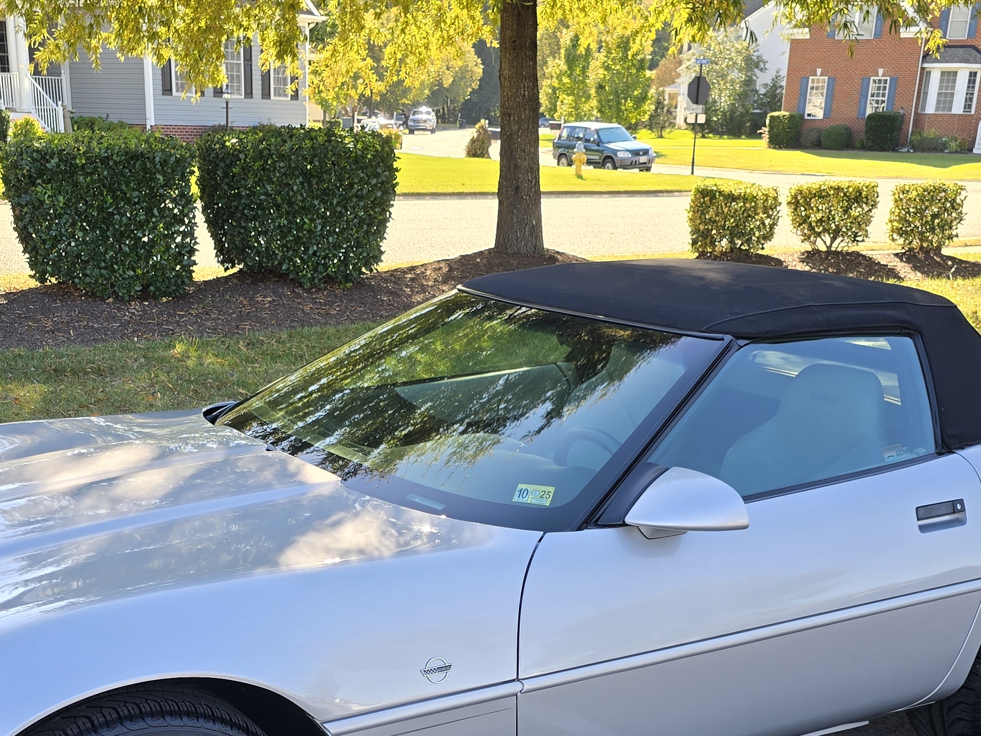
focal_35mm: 50
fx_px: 1417
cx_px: 402
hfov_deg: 38.1
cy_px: 731
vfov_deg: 27.5
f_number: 1.7
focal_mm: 6.3
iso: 16
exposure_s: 1/180
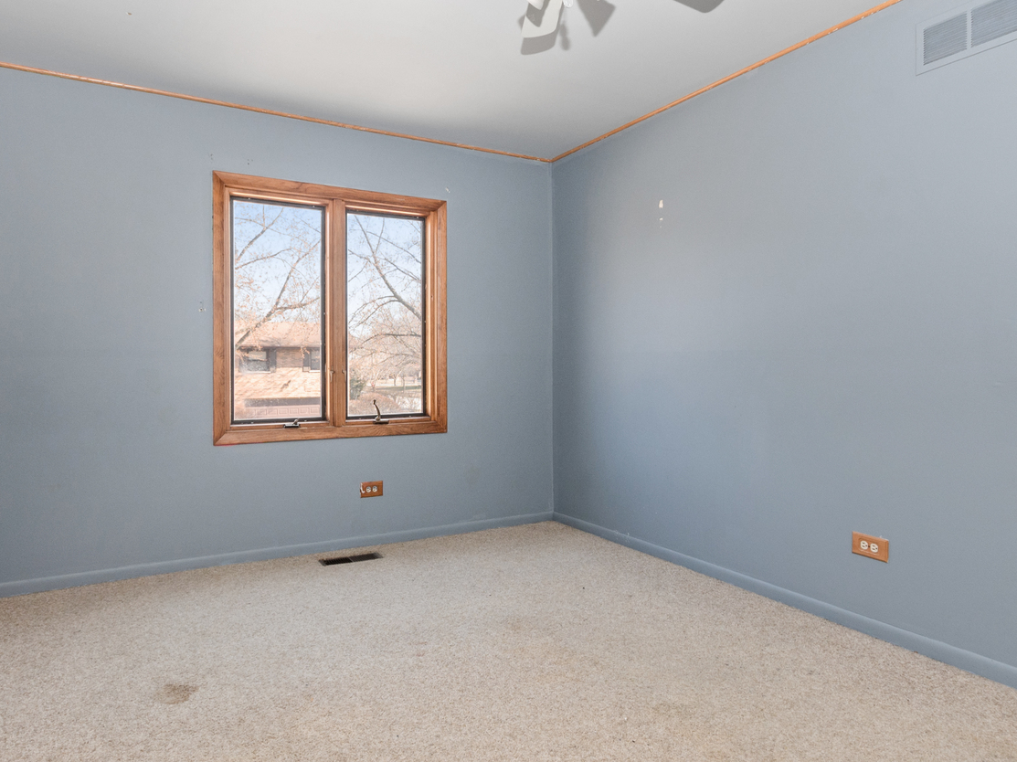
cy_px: 376
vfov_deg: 63.4
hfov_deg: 78.8
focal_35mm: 21
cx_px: 461
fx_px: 617
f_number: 7.1
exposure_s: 1/60
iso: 250
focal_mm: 10
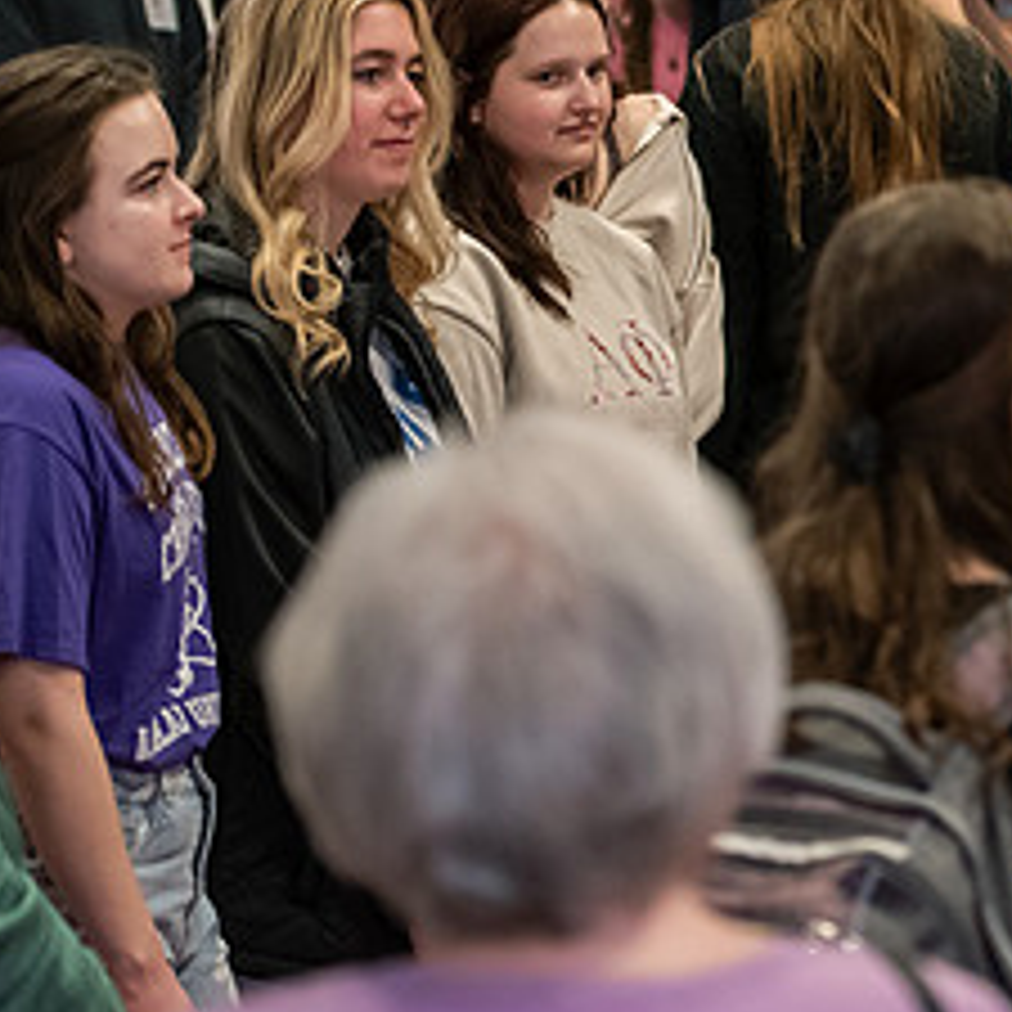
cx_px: 1160
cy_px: 349
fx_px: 5656
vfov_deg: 10.2
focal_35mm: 171
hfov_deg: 10.1
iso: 2500
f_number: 3.2
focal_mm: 78
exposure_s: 1/160
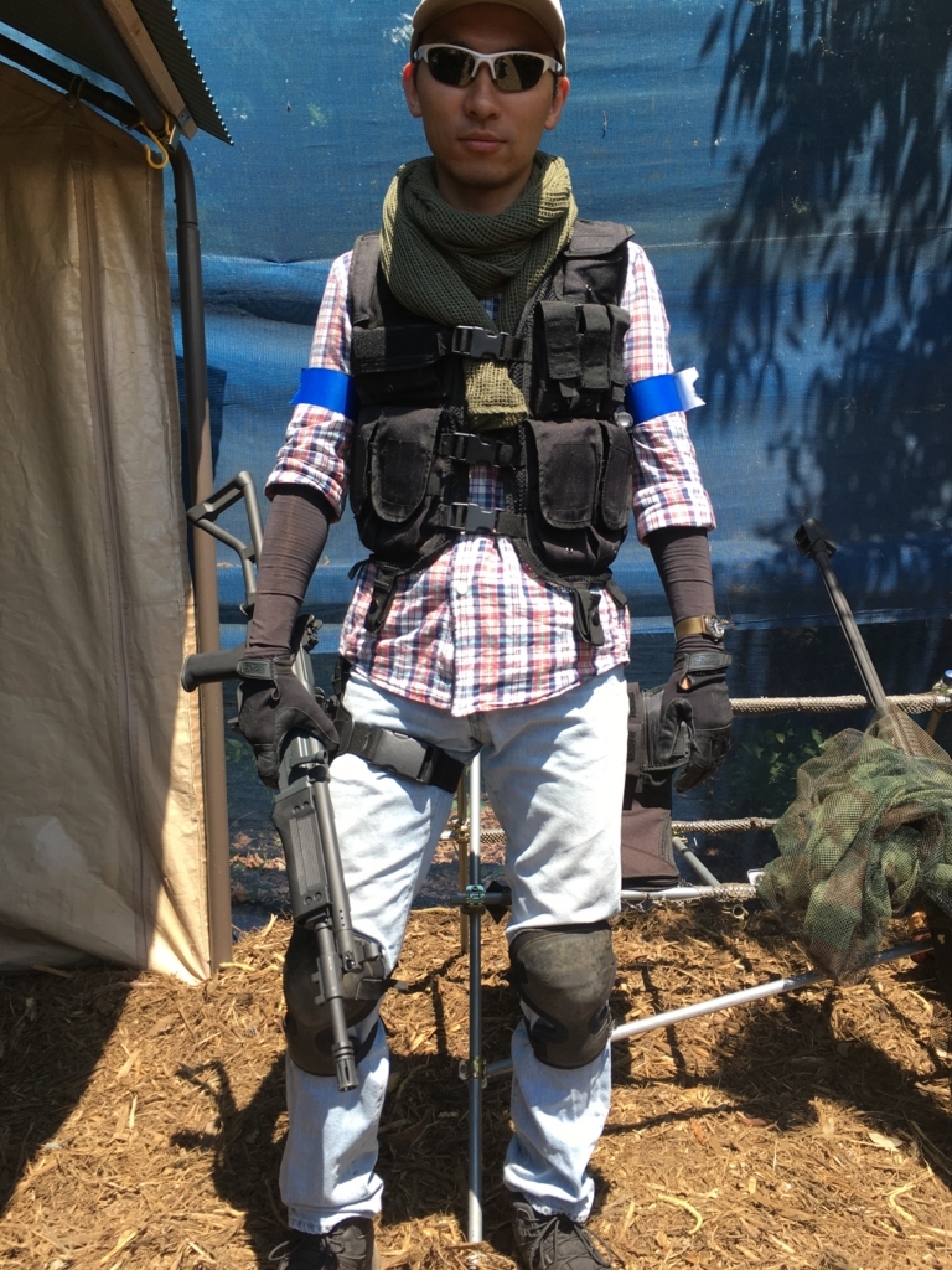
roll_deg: +1.1
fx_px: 1063
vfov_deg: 61.7
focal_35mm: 29
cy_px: 635
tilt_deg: -5.2
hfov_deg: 48.2
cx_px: 476
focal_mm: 4.15
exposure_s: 1/519
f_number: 2.2
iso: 25
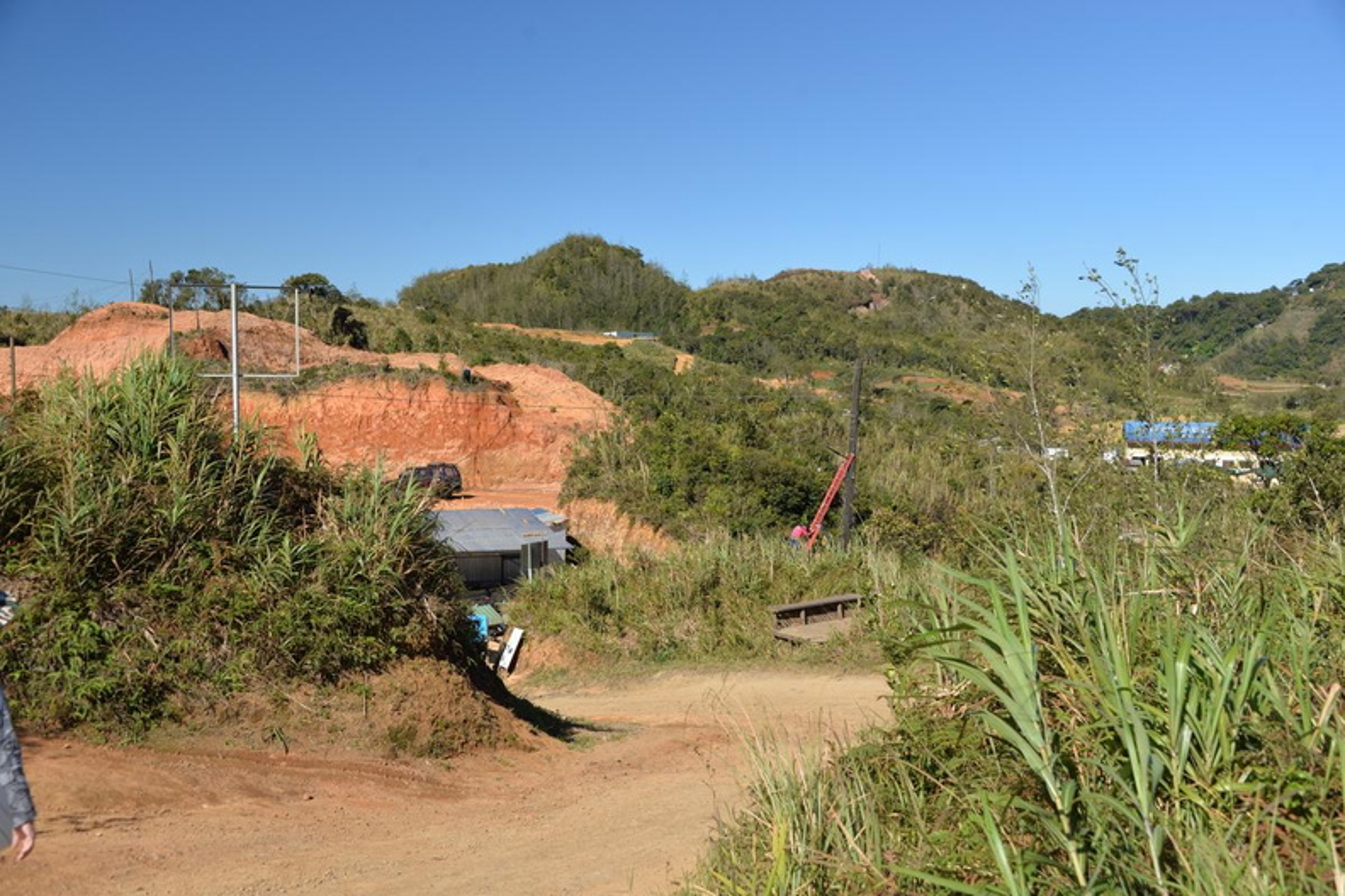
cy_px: 448
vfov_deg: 31.9
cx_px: 672
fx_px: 1569
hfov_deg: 46.4
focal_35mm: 42
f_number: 6.3
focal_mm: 42
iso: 100
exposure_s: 1/160
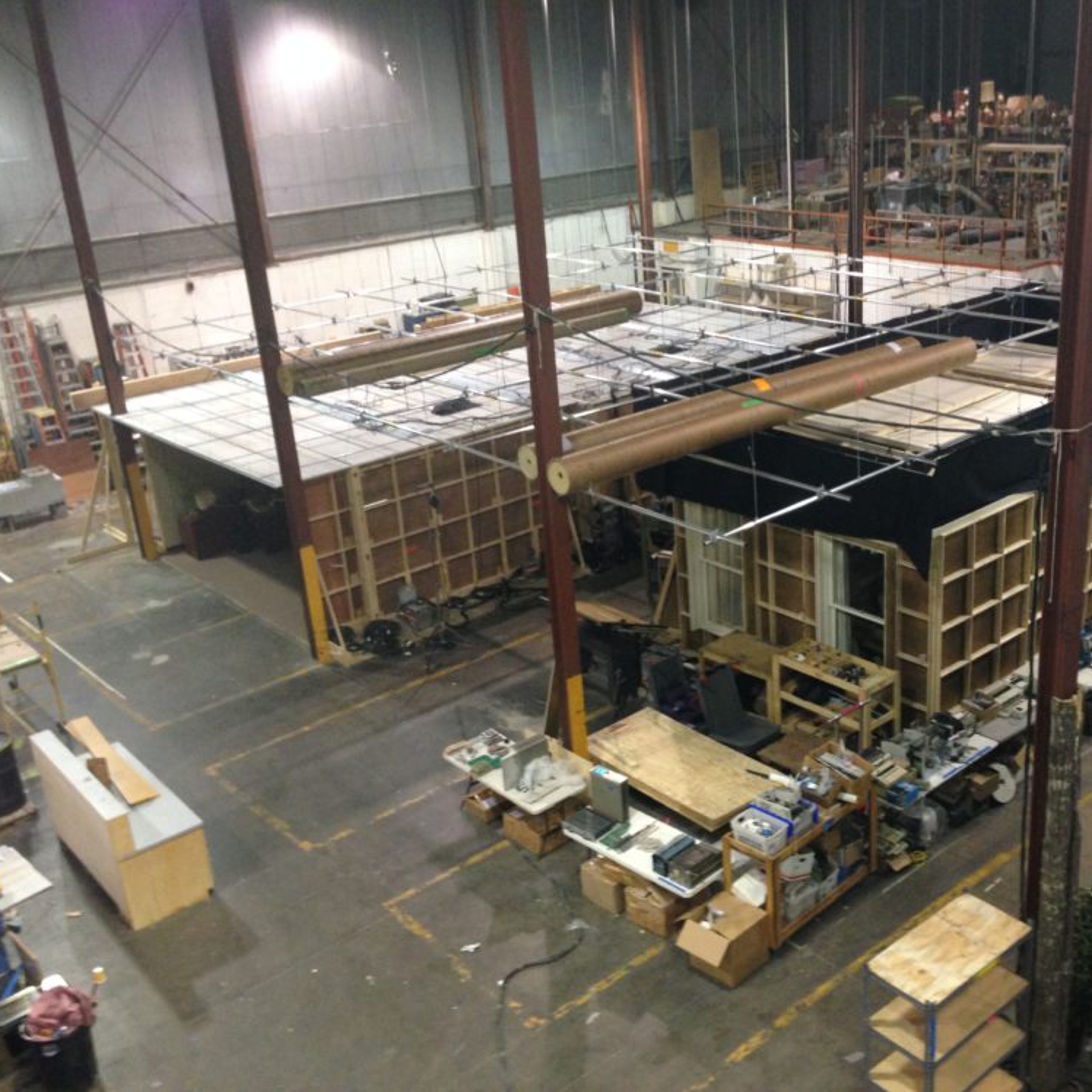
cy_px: 546
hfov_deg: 42.5
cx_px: 676
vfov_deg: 42.8
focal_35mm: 39
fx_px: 1392
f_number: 2.4
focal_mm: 4.12
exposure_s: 1/20
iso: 250
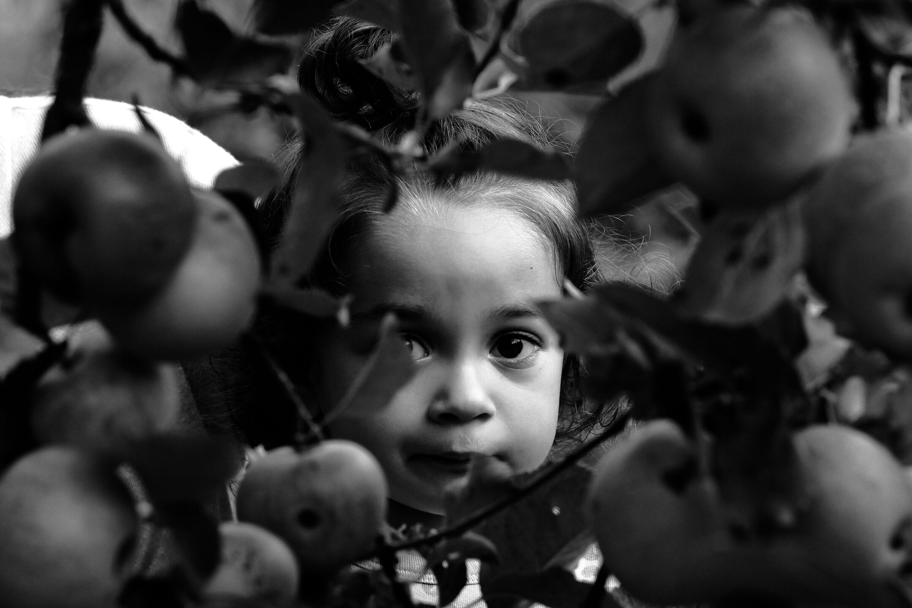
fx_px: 3420
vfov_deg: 10.2
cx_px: 456
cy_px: 304
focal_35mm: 135
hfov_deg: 15.2
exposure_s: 1/200
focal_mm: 90
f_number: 5.6
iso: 2500
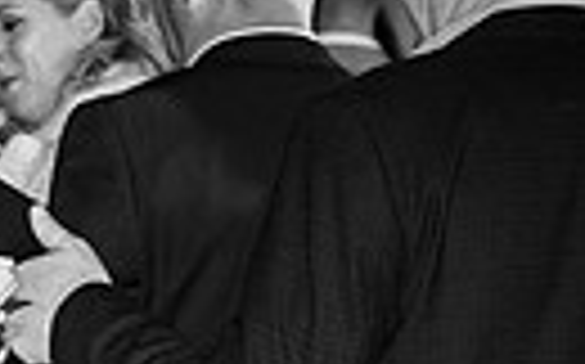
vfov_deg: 2.2
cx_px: -164
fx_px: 9271
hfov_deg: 3.6
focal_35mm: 582
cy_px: 561
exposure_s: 1/250
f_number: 2.8
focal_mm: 100
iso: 400
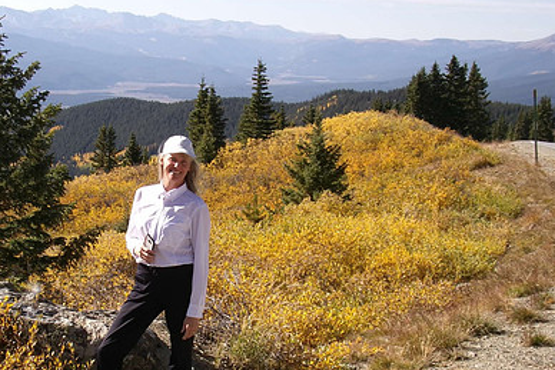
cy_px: 271
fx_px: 864
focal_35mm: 56
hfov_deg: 35.4
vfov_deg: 24.0
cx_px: 197
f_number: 4.4
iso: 100
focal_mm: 10.3
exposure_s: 1/450
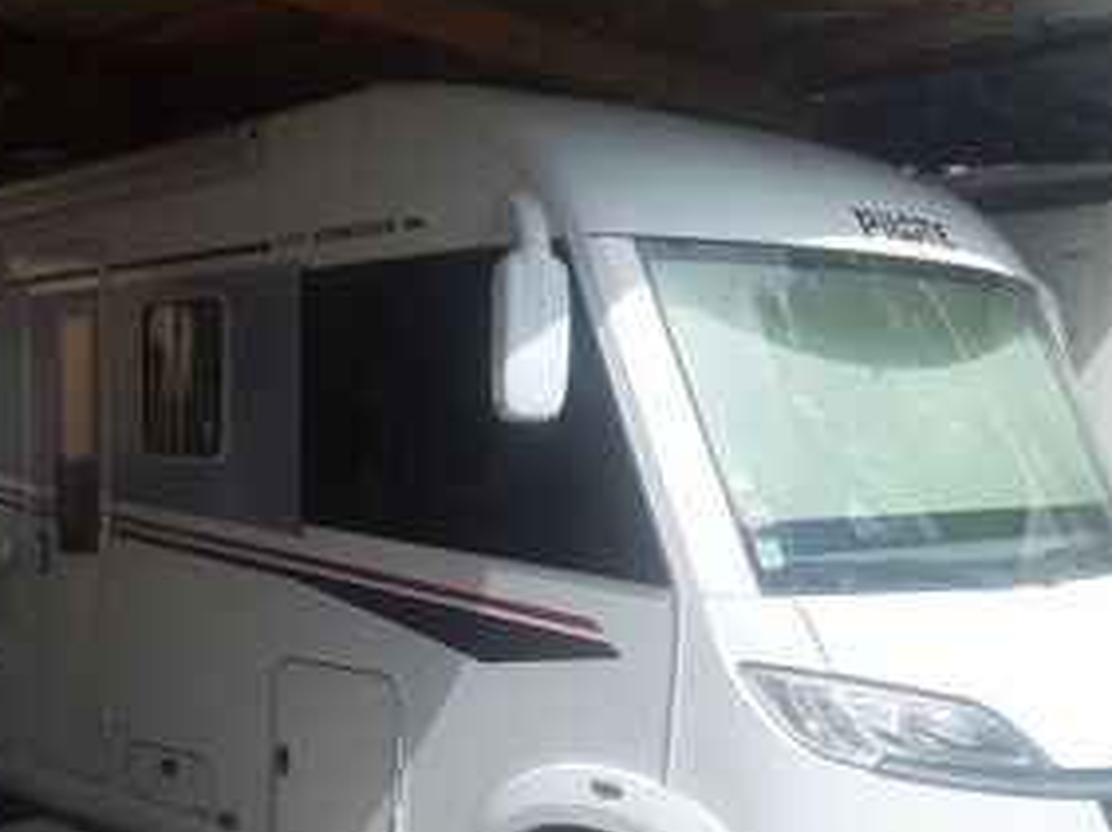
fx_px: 1476
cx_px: 319
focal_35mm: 46
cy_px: 532
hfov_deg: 40.4
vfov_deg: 31.3
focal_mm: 2.91
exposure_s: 1/1175
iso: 40
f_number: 1.9
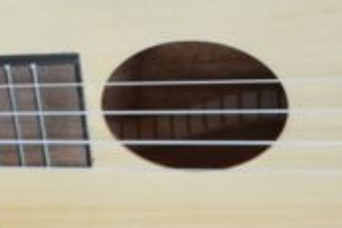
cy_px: 150
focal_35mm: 195
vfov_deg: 7.0
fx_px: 1851
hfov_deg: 10.4
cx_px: -45
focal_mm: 22
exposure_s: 1/60
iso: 500
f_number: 3.8
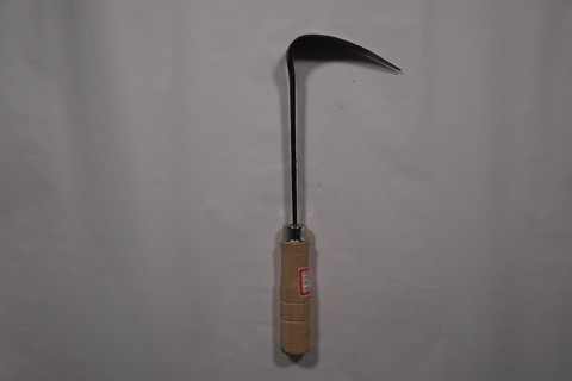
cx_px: 286
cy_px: 190
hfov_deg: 55.1
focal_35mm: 34
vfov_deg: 38.4
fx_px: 548
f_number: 4.5
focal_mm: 23
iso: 250
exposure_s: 1/160
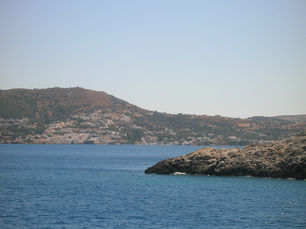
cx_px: 153
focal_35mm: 102
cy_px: 114
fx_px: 901
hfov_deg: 19.3
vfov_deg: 14.5
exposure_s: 1/162
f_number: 8.2
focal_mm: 17.1
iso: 50
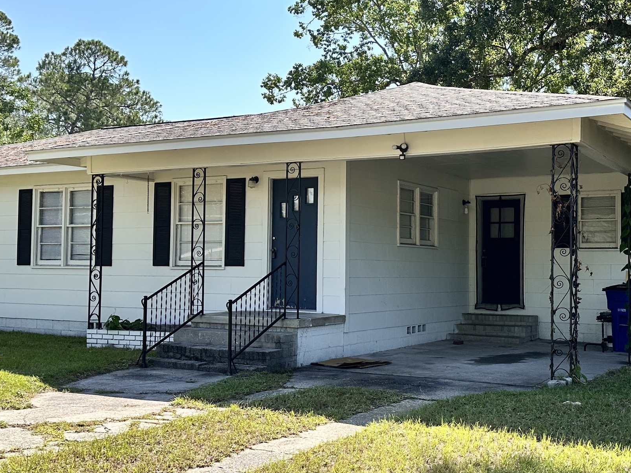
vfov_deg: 31.5
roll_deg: -0.8
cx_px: 355
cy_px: 238
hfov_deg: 41.2
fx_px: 838
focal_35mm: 46
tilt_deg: +2.2
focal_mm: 6.86
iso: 80
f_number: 1.78
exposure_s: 1/2660
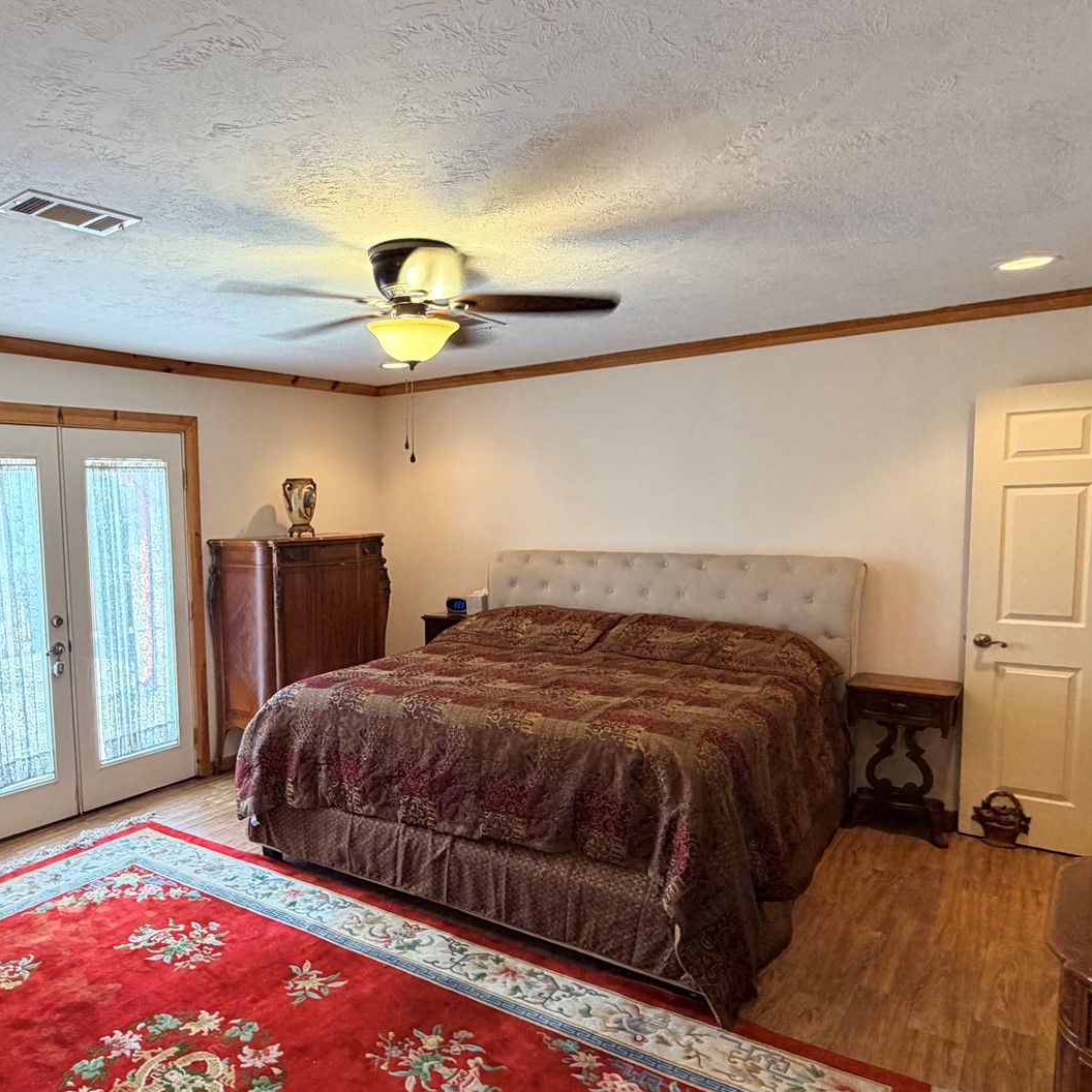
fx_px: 857
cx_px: 344
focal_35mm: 24
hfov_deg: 63.0
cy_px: 587
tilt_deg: -5.0
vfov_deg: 64.9
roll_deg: +0.5
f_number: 2.2
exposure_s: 1/60
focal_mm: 2.22
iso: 200
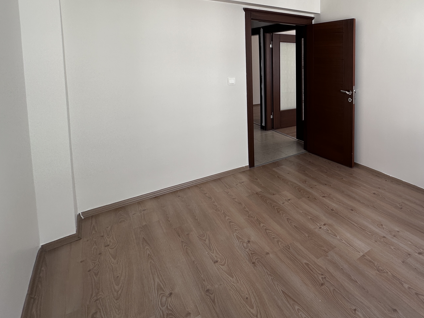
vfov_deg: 58.0
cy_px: 80
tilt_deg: -3.6
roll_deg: +0.4
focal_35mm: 22
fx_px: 269
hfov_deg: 70.1
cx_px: 329
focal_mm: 2.22
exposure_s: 1/99
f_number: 2.2
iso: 50
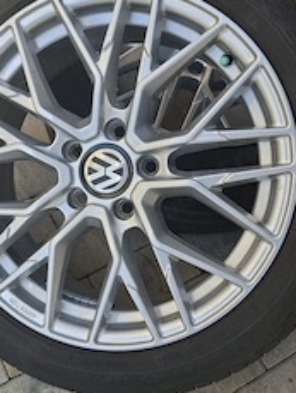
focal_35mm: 40
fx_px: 455
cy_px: 207
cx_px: 104
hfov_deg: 35.7
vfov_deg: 46.7
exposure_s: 1/455
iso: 50
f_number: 1.8
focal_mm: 5.54
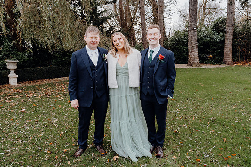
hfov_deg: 65.5
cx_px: 126
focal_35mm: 28
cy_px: 84
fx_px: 195
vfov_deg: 46.4
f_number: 5
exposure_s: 1/250
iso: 4000
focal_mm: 28
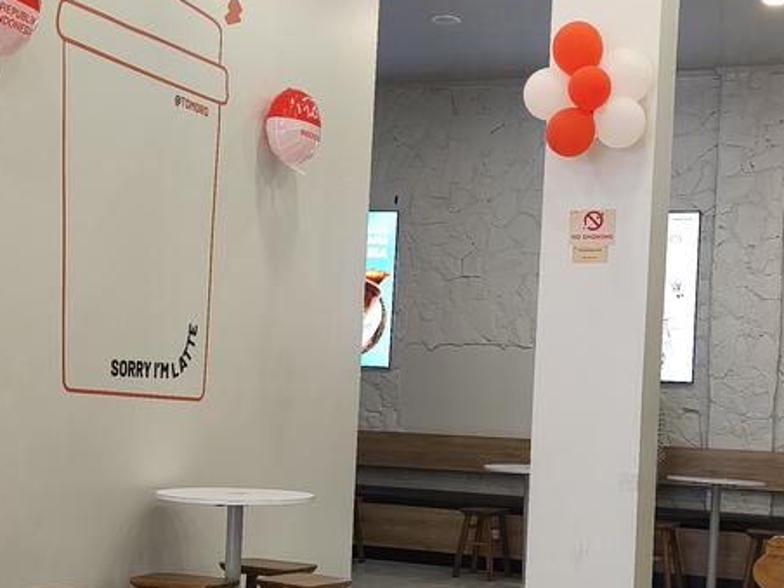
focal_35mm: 61
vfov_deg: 24.0
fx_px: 1382
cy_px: 373
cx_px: 408
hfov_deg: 31.7
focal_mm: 6.18
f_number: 1.65
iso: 320
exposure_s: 1/99.9
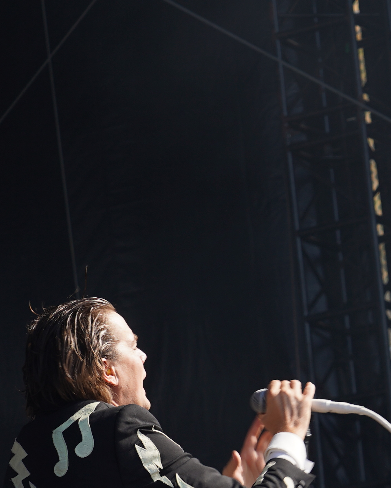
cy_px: 416
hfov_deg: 6.0
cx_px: 334
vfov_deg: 7.5
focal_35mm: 257
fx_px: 3718
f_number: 6.3
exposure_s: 1/200
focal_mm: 81
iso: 100
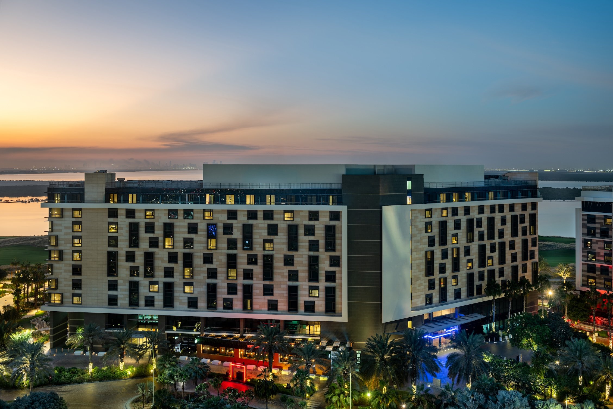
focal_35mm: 34
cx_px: 306
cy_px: 204
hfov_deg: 55.8
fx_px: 579
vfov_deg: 38.9
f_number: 6.3
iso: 64
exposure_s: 8
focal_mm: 34
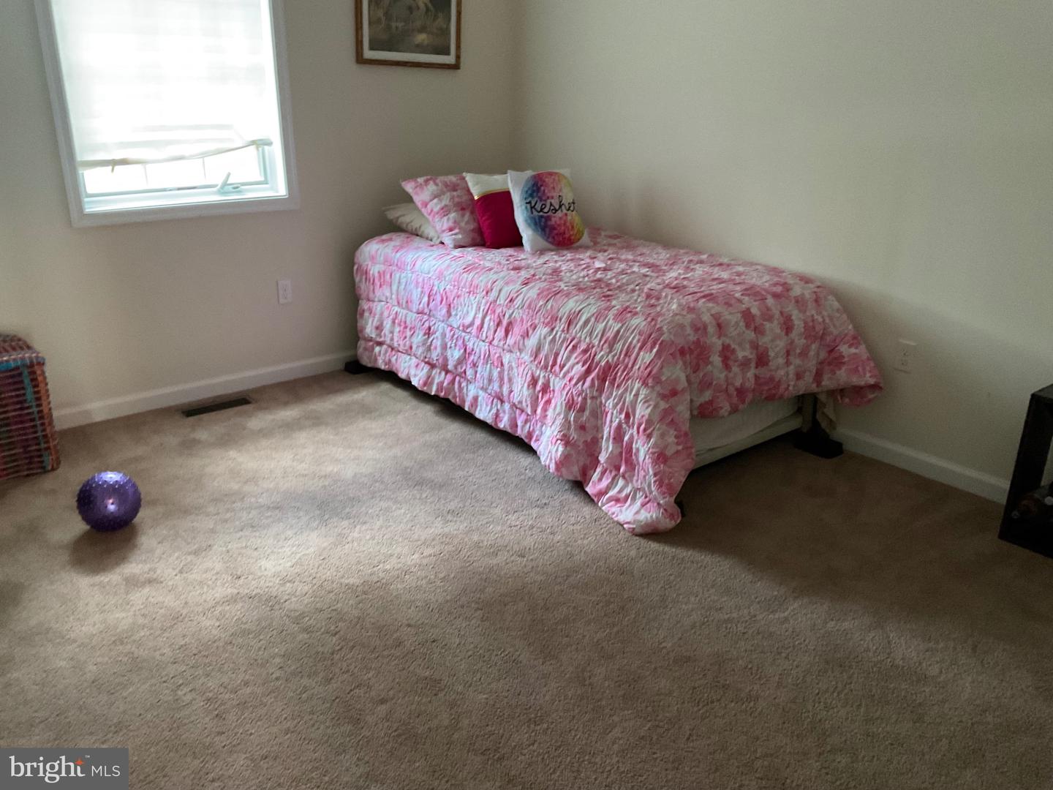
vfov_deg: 48.2
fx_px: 882
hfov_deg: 61.7
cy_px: 395
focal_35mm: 29
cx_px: 526
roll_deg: -0.3
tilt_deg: -21.1
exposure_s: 1/31
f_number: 1.8
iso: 320
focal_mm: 3
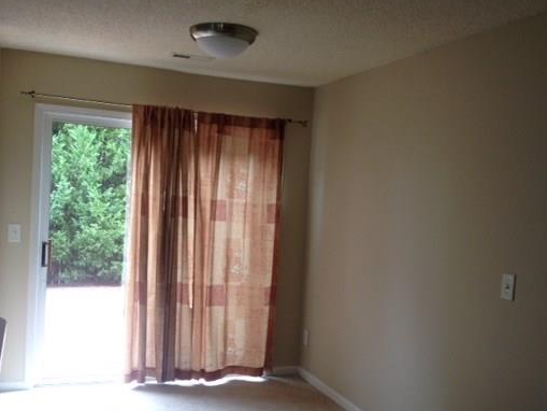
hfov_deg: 42.9
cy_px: 231
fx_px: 695
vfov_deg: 32.8
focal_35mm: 44
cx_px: 276
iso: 64
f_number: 2.4
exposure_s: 1/60
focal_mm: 4.28
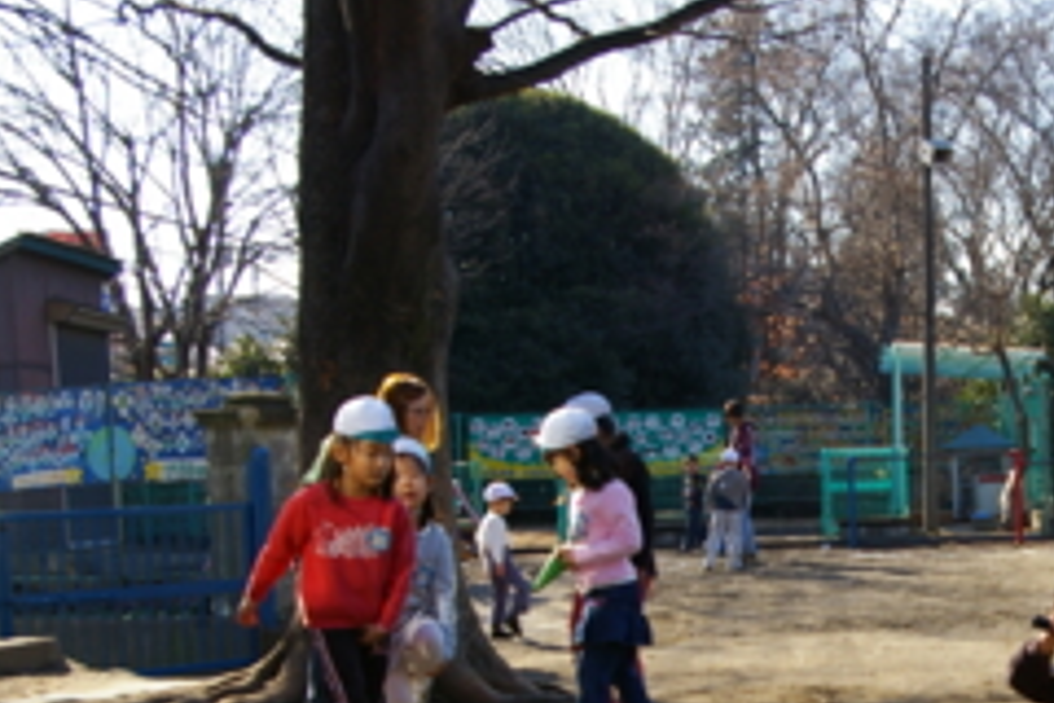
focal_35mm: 70
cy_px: 569
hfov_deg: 28.2
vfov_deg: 19.3
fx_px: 2049
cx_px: 856
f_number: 6.7
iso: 200
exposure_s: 1/180
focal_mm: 28
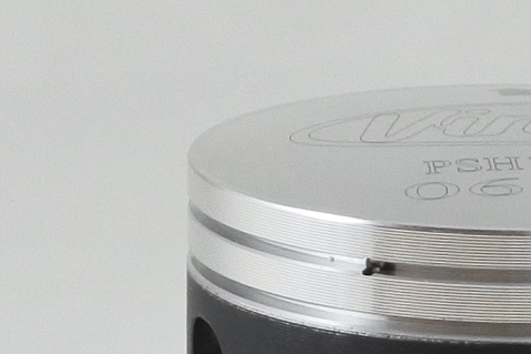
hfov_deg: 13.4
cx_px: 515
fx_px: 2241
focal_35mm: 152
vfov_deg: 8.9
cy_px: 446
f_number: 4.2
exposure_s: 1/125
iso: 500
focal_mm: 15.7
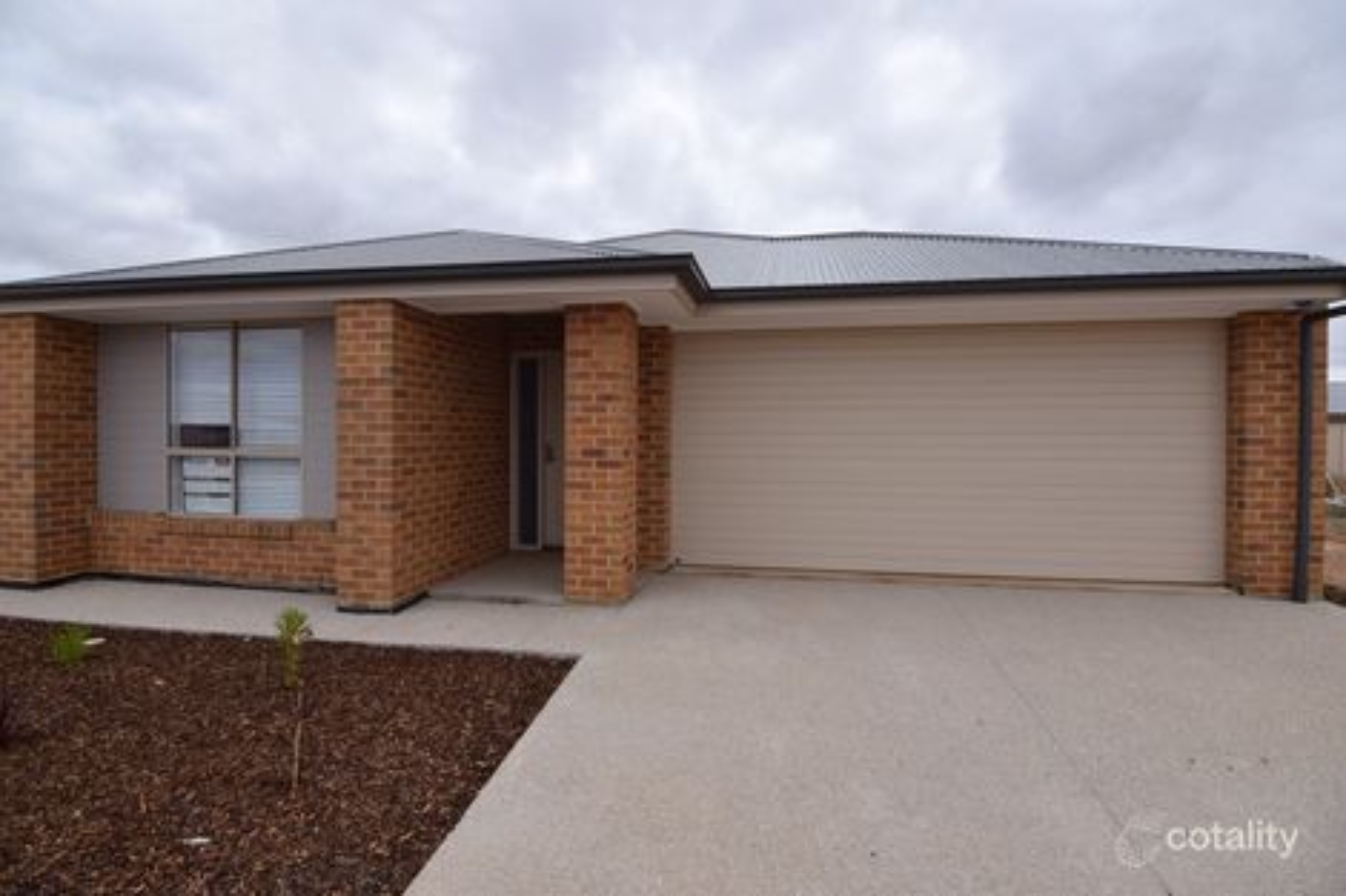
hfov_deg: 95.0
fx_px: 617
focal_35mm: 16
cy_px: 448
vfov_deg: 72.0
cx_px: 673
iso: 100
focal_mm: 11
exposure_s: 1/1250
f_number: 5
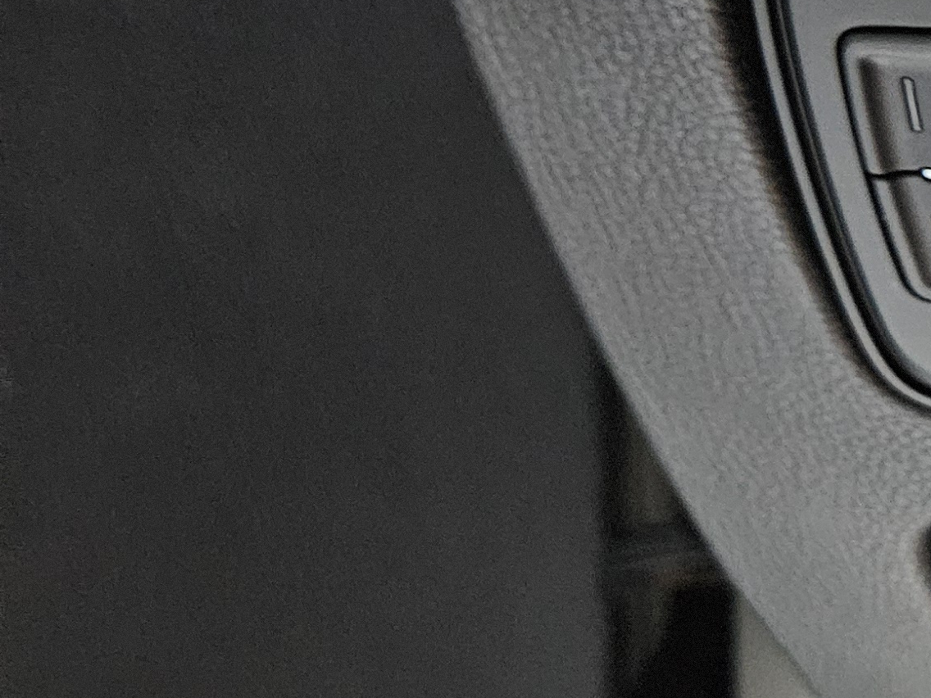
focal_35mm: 81
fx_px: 2179
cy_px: 208
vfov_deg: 18.1
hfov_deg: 19.1
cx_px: 1621
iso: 1250
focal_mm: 5.4
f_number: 1.8
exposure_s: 1/17.2
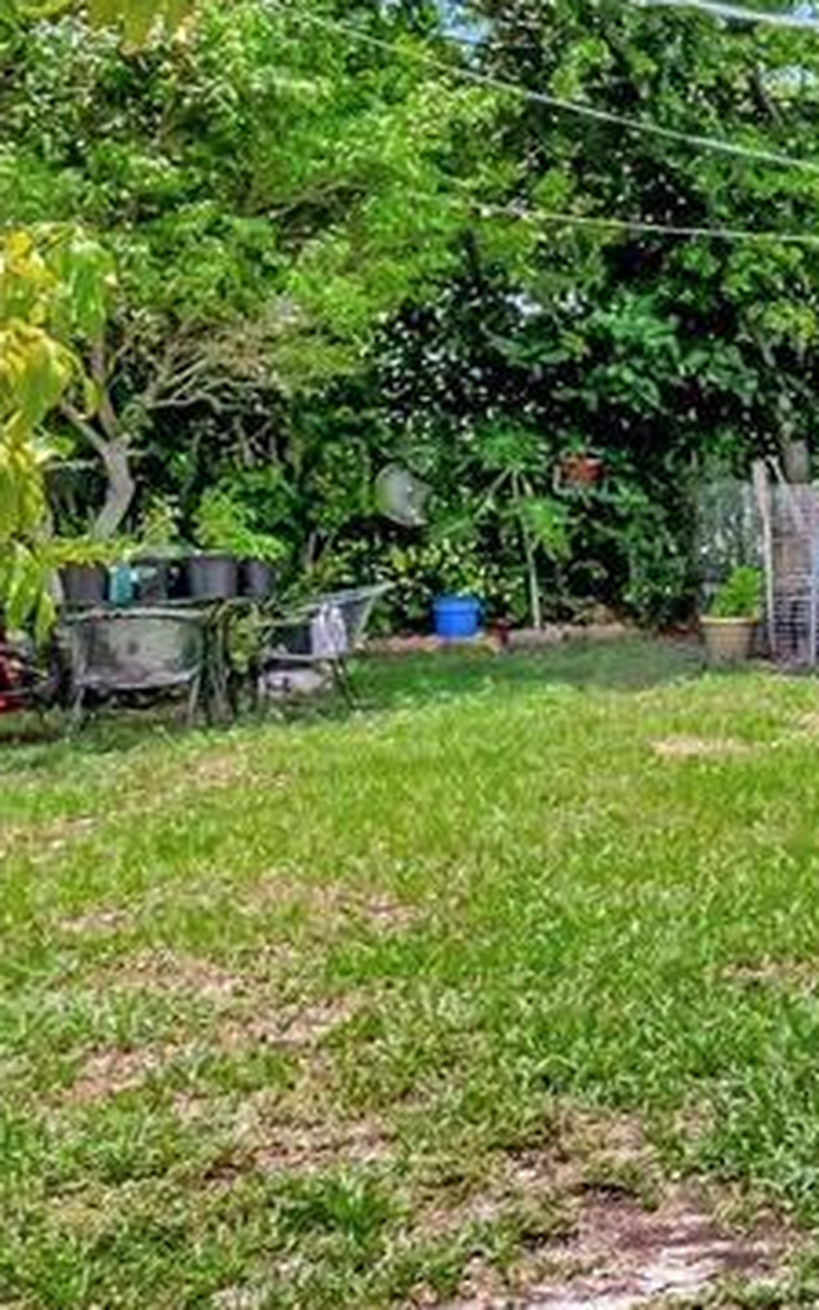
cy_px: 469
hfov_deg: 14.8
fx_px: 2428
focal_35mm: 68
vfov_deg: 30.0
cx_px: 1747
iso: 1100
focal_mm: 10
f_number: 8
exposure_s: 1/5000
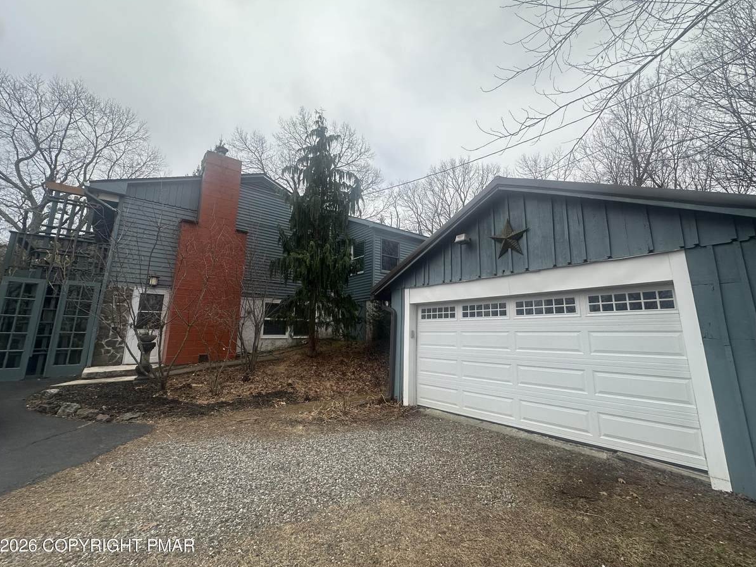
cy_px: 270
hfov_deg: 98.1
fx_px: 328
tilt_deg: +11.9
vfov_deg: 81.7
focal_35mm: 15
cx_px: 390
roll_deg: -0.1
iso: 40
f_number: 2.2
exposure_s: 1/458
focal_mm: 2.22
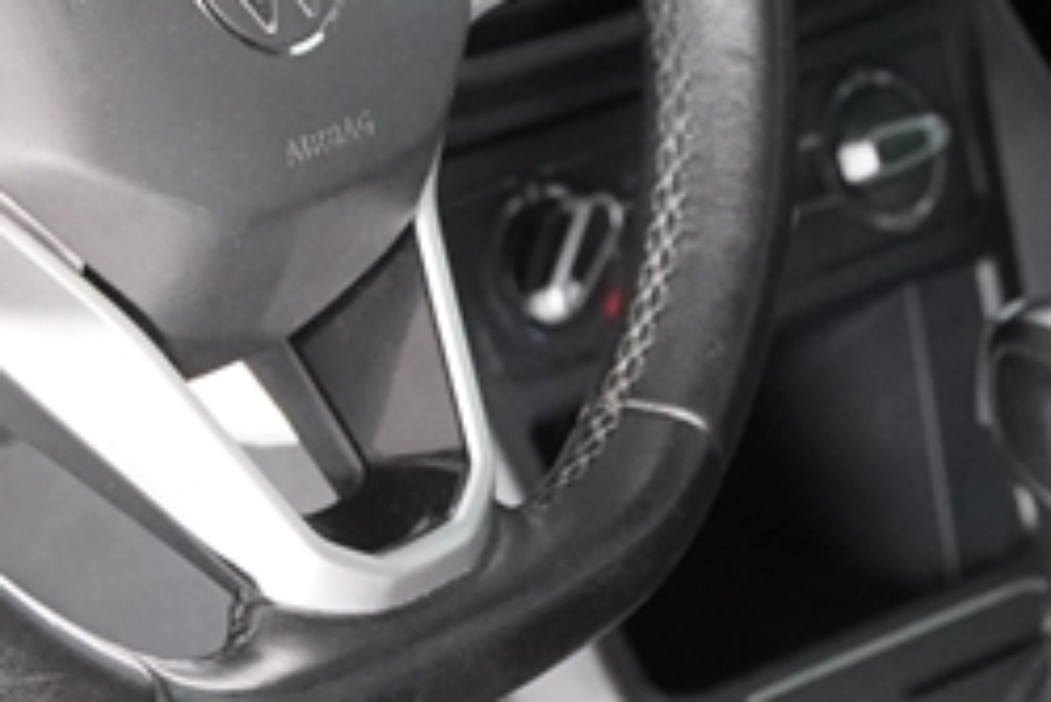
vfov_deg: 6.4
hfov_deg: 9.6
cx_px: 320
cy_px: -162
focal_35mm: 215
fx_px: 6282
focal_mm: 35
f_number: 2.8
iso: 2500
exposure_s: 1/160
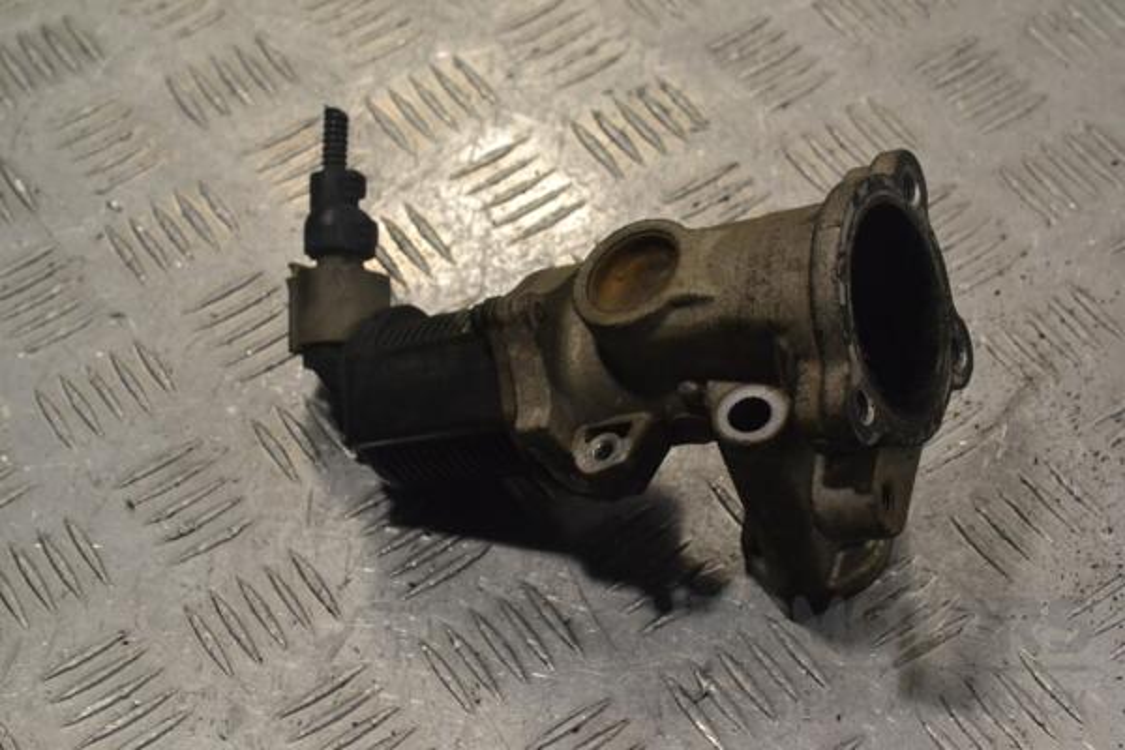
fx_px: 2578
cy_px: 375
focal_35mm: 82
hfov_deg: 24.6
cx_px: 562
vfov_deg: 16.6
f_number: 10
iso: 3200
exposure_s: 1/400
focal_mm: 55
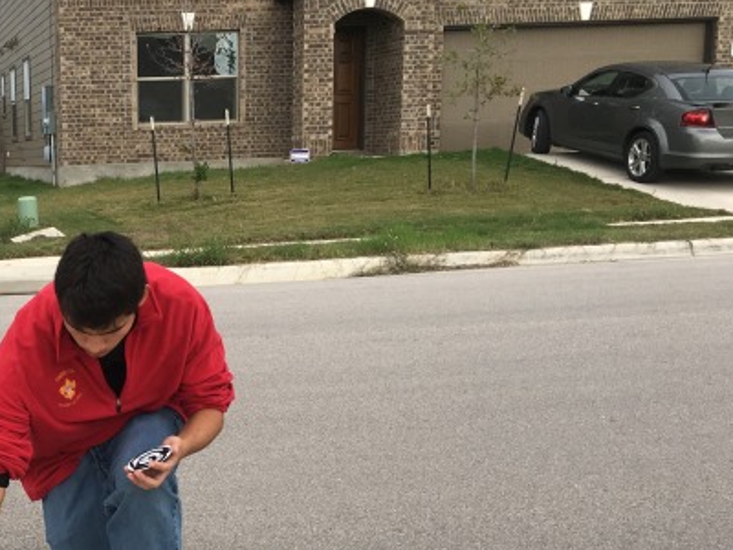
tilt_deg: -11.5
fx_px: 1228
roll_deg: +3.1
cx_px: 26
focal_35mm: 58
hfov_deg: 31.1
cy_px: 420
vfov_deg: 24.9
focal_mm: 4.15
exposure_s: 1/874
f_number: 2.2
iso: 25
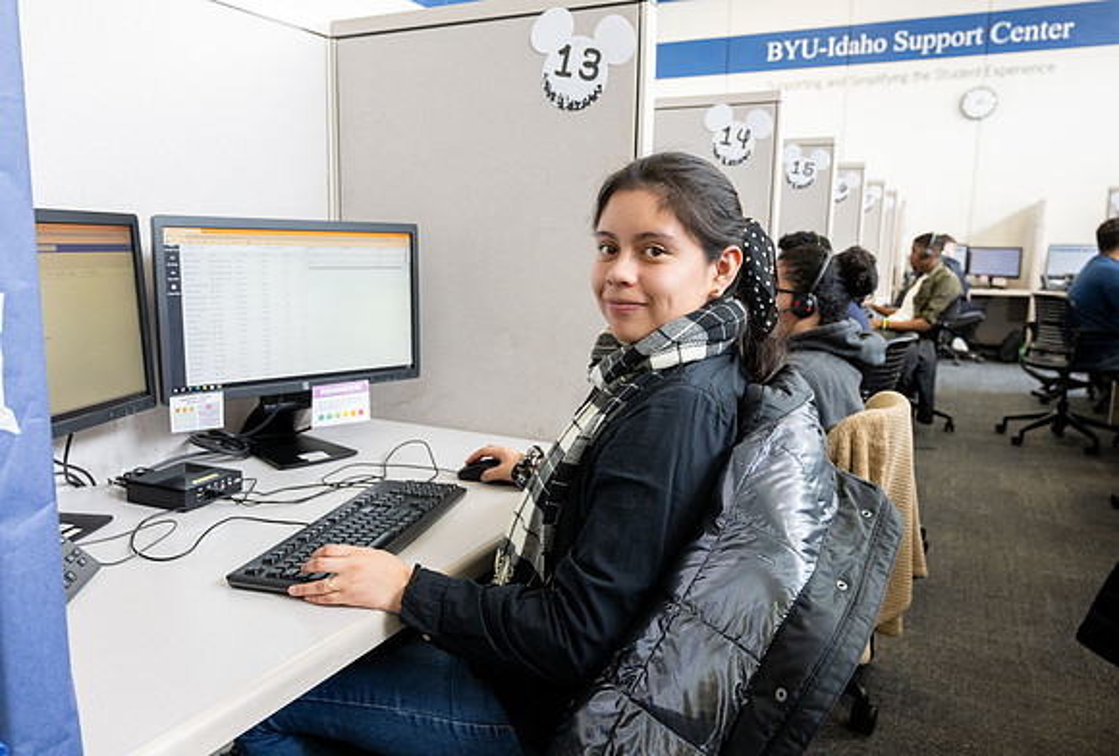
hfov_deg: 65.3
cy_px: 374
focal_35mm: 28
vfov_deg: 46.8
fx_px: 874
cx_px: 537
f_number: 5
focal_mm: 26.5
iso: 2000
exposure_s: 1/125
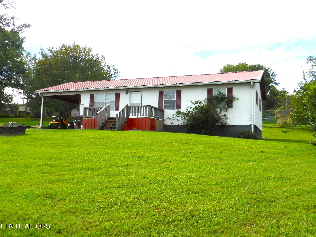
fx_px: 310
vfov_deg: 41.8
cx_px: 158
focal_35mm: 34
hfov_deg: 54.0
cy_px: 118
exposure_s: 1/1025
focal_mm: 6.2
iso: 100
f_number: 3.4
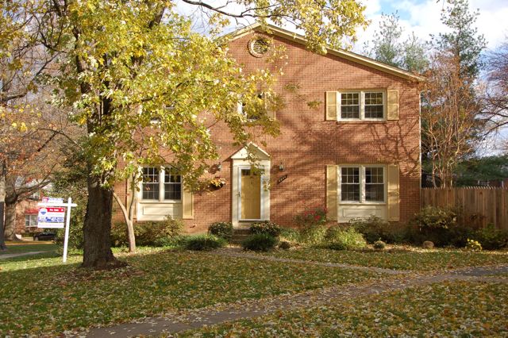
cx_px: 254
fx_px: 550
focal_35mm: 39
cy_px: 169
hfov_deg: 49.6
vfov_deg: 34.2
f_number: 7.1
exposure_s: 1/200
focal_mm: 26
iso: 200
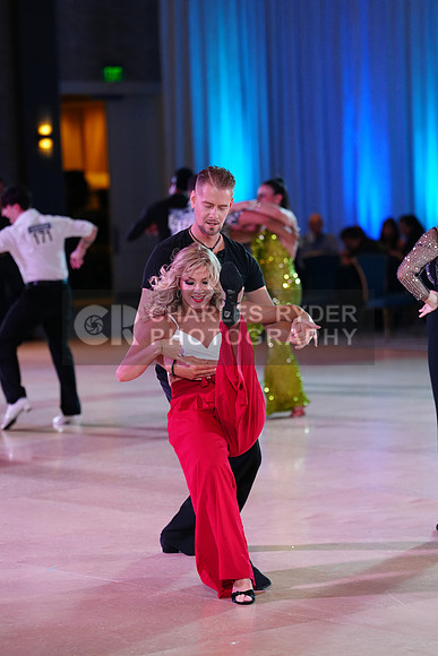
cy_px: 328
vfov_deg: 16.8
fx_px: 2225
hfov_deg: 11.2
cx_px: 219
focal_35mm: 122
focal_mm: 122
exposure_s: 1/500
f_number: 2.8
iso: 1600
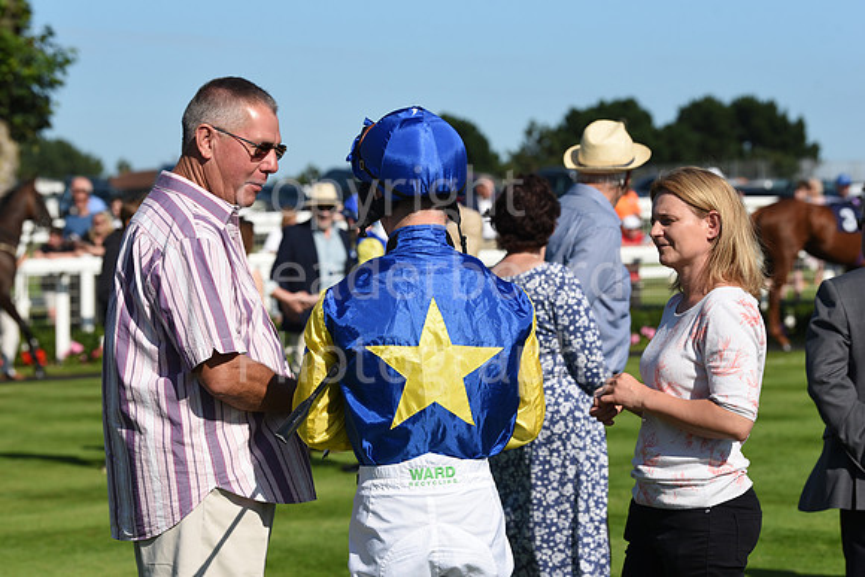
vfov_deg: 12.2
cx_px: 432
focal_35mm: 112
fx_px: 2692
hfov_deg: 18.3
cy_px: 288
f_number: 6.3
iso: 400
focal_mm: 112
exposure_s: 1/2500
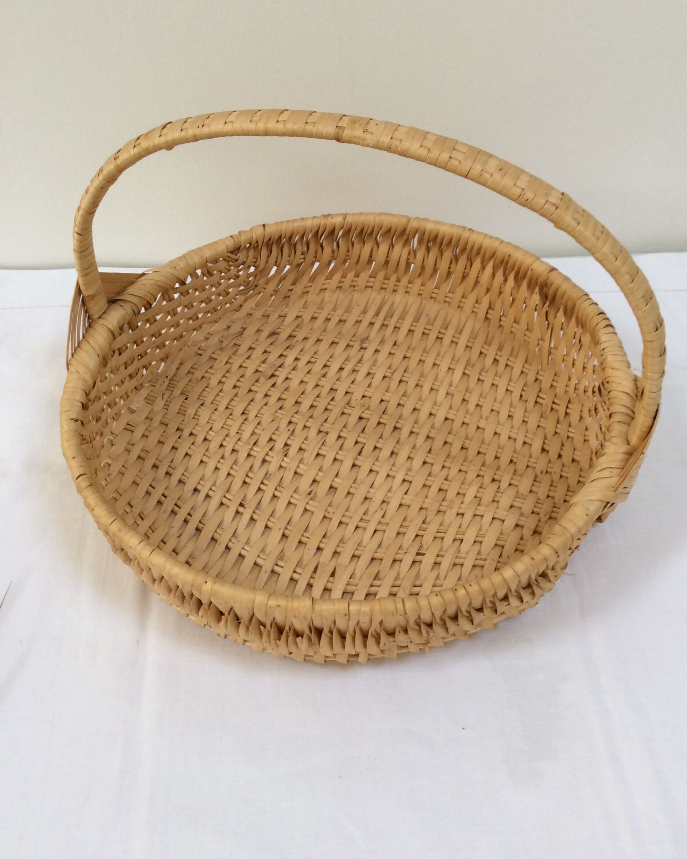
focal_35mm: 34
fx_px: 864
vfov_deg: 52.8
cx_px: 349
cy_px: 419
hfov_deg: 43.4
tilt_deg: -45.1
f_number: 2.4
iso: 32
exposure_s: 1/25
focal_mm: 3.3
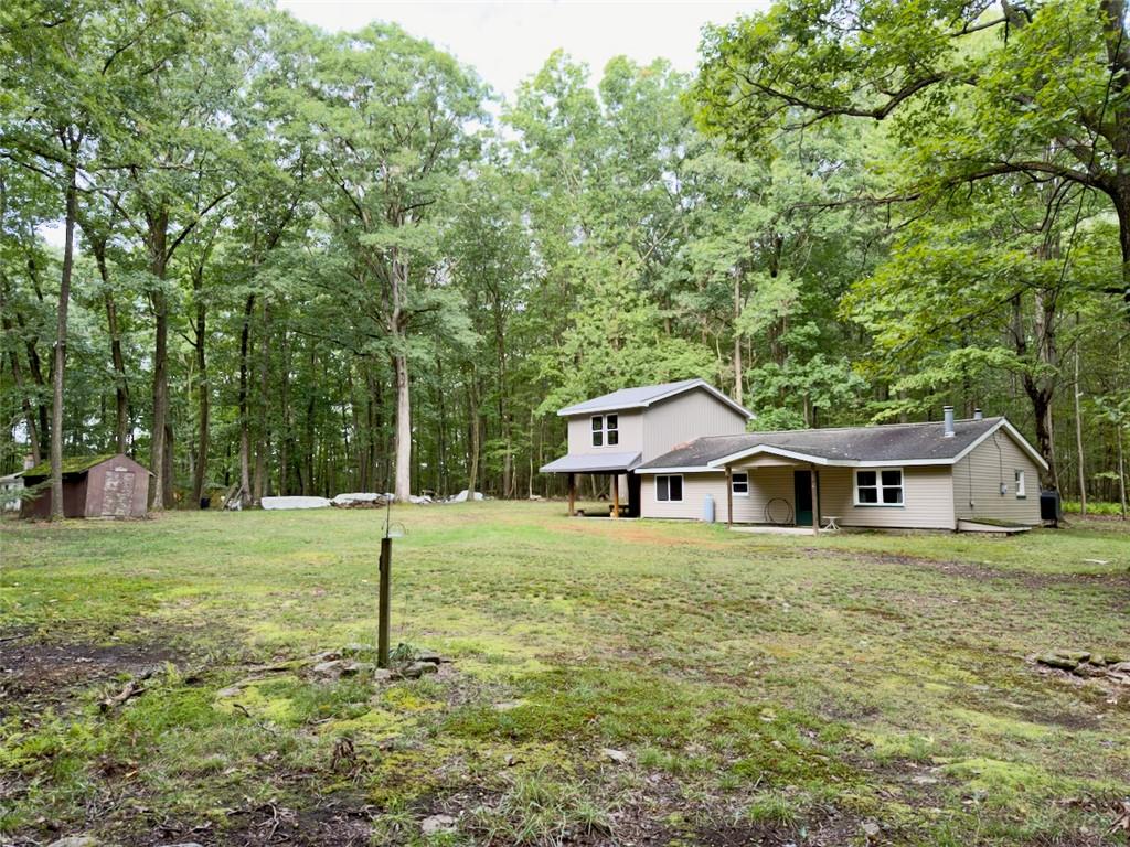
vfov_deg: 56.8
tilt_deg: +5.1
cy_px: 424
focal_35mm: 24
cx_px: 565
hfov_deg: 71.6
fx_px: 783
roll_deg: +0.5
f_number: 1.78
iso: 64
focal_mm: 6.76
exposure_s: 1/170
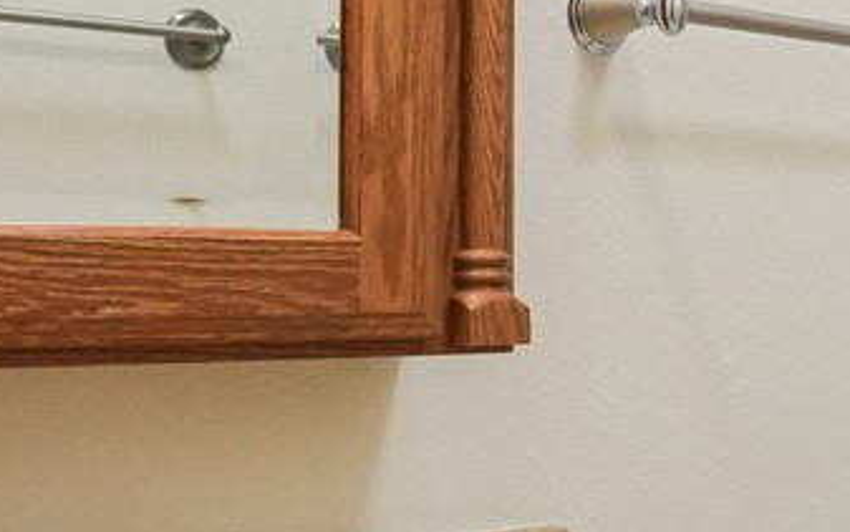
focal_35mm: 82
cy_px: 269
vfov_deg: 15.9
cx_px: 1315
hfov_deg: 20.9
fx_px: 1901
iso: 1250
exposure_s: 1/60
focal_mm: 16
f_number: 9
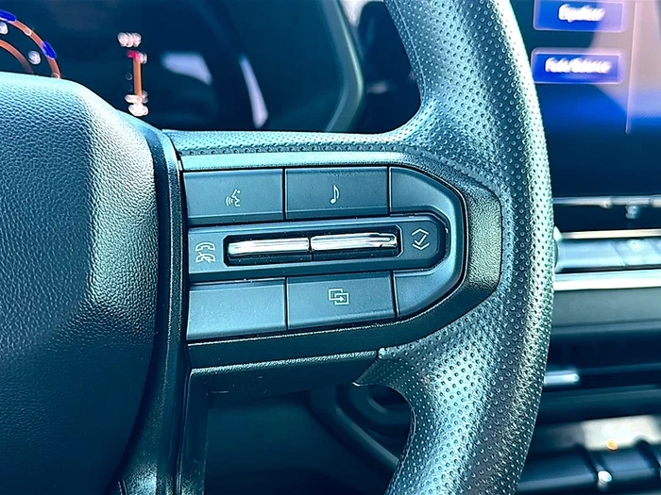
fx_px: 668
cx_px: 330
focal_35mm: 35
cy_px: 248
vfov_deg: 40.7
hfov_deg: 52.6
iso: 64
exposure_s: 1/40
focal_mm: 6.86
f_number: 1.78
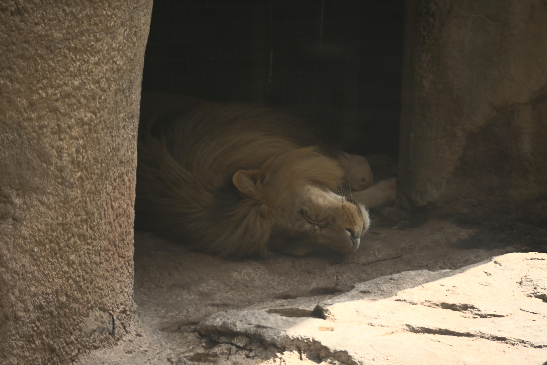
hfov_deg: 5.5
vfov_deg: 3.7
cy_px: 182
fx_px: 5697
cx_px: 274
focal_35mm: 375
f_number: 6.3
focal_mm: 250
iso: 500
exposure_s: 1/400
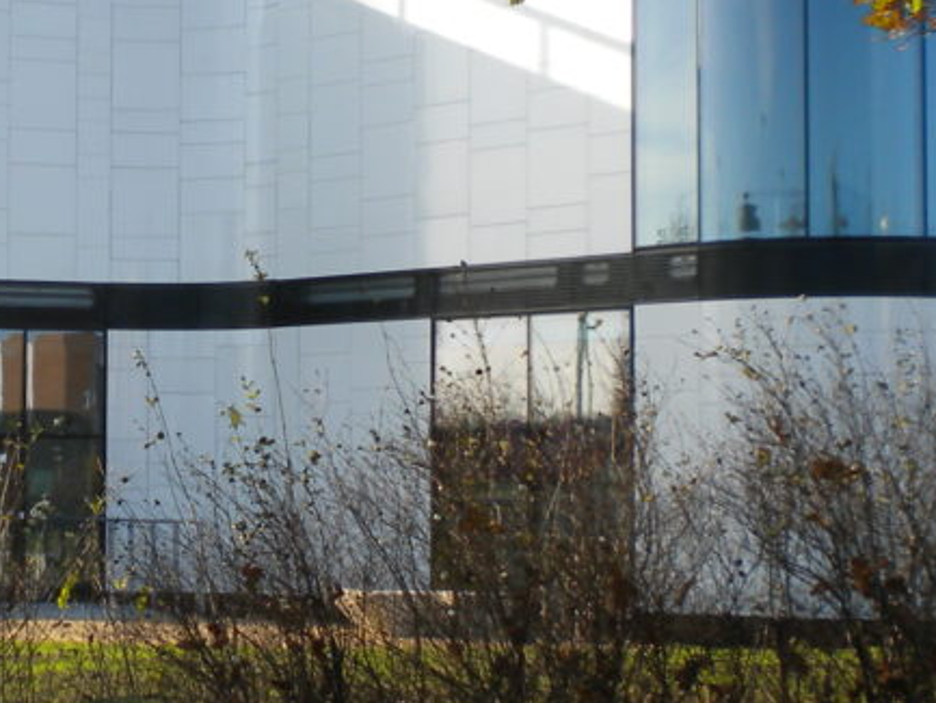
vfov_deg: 15.3
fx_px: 2624
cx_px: 145
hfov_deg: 19.9
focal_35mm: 97
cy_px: 350
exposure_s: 1/227
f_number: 4.6
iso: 80
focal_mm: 6.3
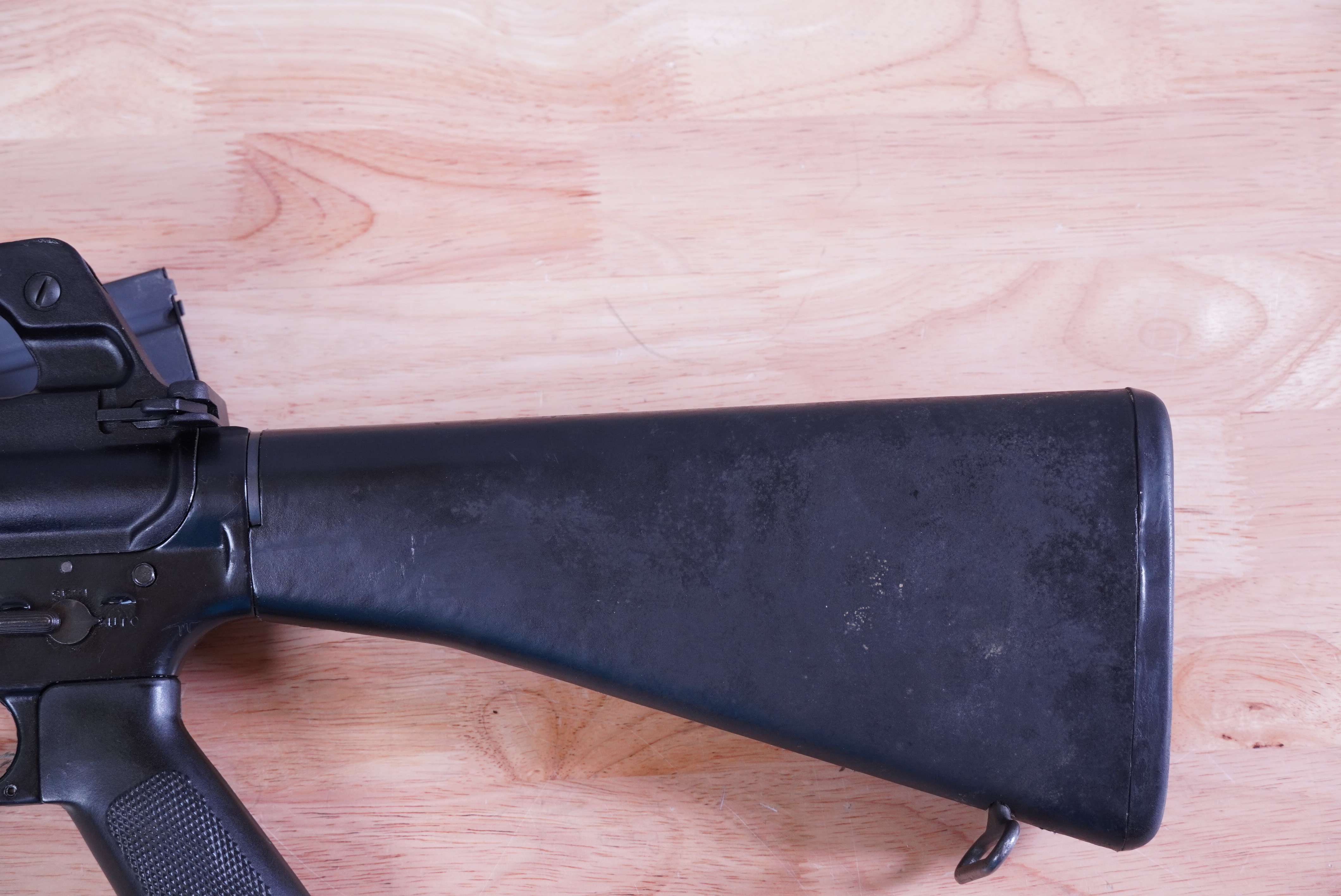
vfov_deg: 19.0
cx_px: 670
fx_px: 2683
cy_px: 448
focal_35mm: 72
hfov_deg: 28.1
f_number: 5.6
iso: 1000
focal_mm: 48
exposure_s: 1/125
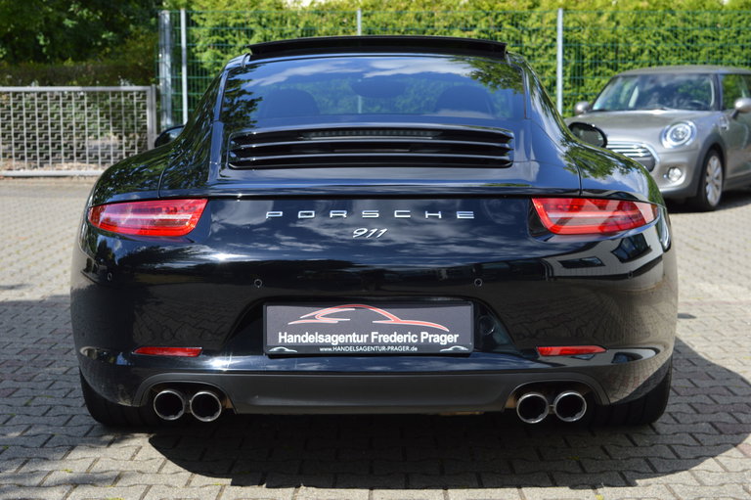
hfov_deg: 33.4
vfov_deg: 22.6
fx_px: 1251
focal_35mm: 60
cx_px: 376
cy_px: 250
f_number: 7.1
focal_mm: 40
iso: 100
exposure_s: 1/200
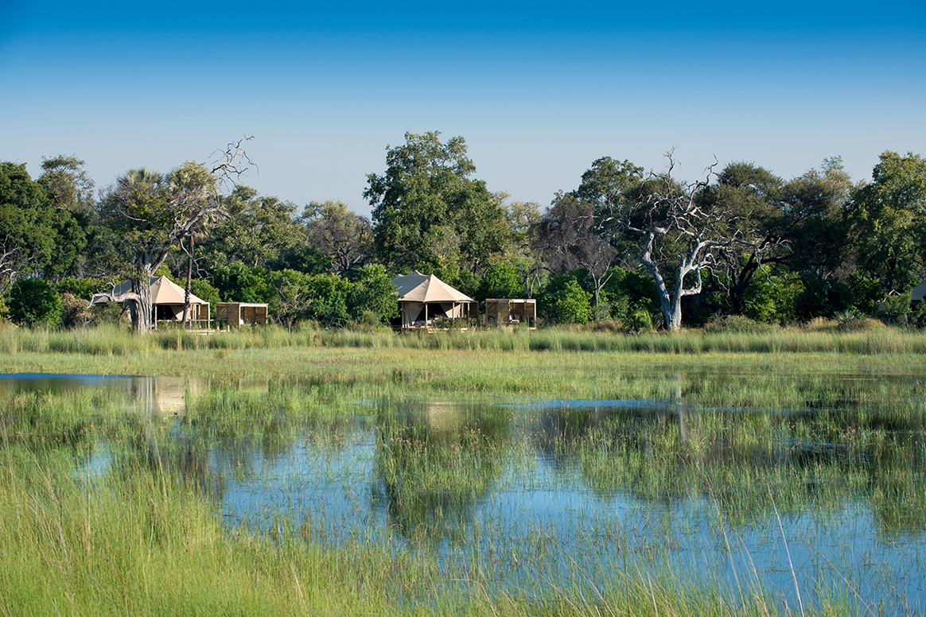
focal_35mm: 102
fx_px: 2623
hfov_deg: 20.0
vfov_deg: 13.4
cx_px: 463
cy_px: 308
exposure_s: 1/250
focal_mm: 102
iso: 200
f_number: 8
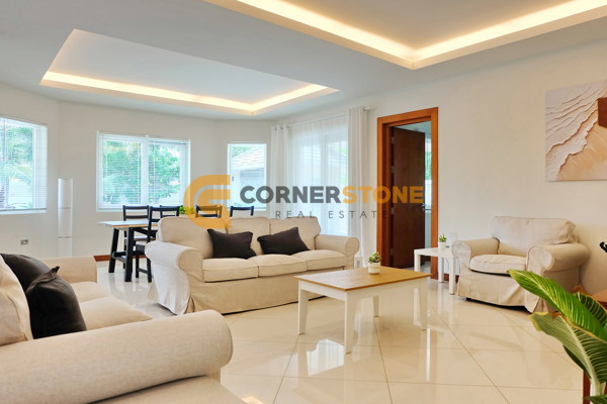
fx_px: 405
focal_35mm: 24
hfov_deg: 73.7
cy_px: 202
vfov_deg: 53.1
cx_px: 304
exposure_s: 1/150
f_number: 3.5
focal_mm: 16
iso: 400
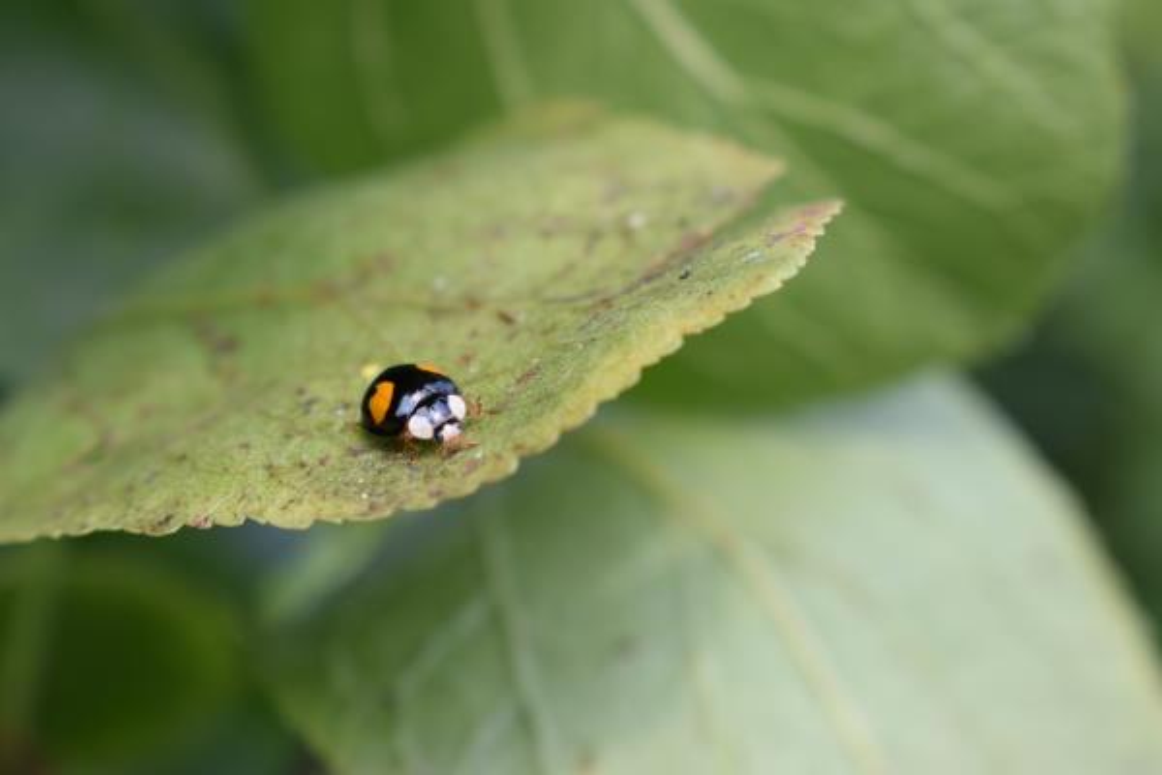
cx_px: 581
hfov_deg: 27.0
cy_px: 388
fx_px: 2421
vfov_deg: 18.2
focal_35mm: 75
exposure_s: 1/250
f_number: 8
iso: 400
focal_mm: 50
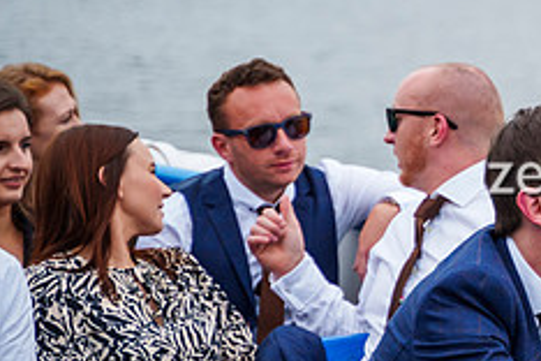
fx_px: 3216
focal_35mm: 214
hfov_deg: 9.4
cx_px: 749
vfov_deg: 6.4
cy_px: 192
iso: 800
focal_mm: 75
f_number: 2.8
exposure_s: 1/2000
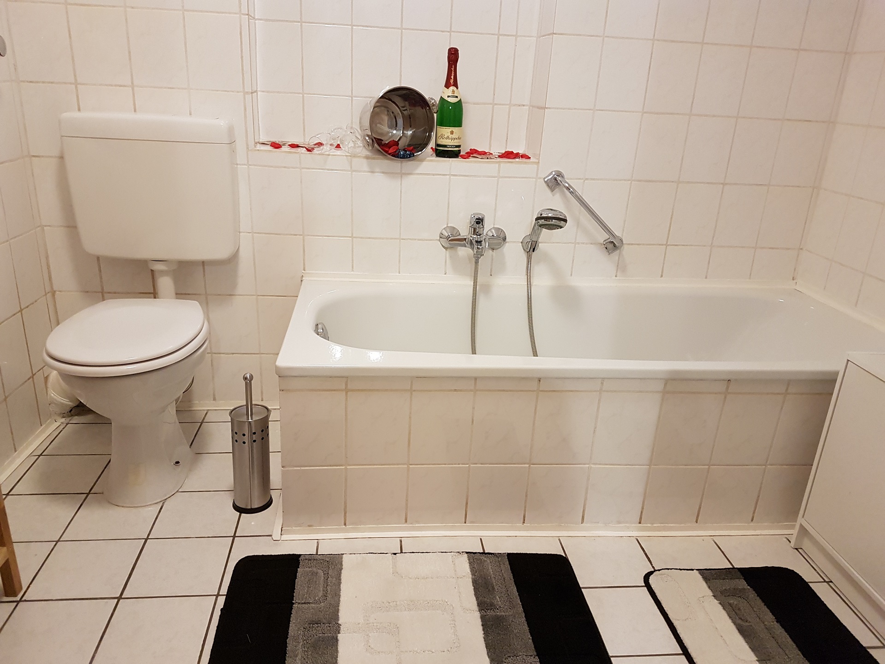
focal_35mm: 26
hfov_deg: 67.3
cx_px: 442
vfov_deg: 53.1
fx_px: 665
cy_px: 332
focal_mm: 4.2
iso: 200
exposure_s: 1/33
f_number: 1.7
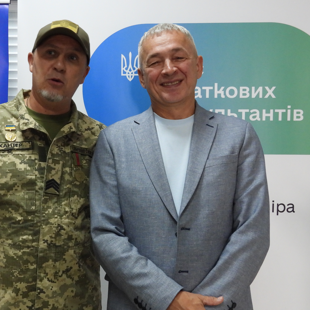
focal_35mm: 54
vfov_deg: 31.6
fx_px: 547
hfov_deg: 31.4
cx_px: 101
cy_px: 163
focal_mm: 5.9
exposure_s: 1/30
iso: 400
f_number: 3.2
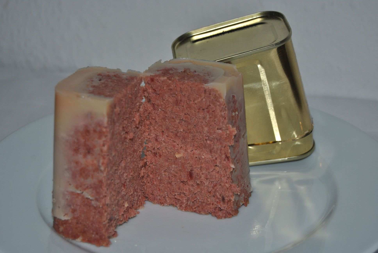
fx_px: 867
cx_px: 189
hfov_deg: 24.6
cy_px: 126
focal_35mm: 82
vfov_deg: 16.6
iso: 200
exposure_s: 1/60
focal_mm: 55
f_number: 5.6
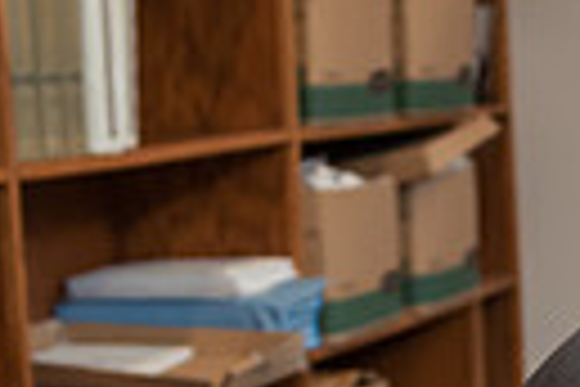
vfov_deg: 8.9
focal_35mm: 153
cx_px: 625
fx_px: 2465
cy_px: 385
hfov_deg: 13.2
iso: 800
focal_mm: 34
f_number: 3.2
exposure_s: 1/125
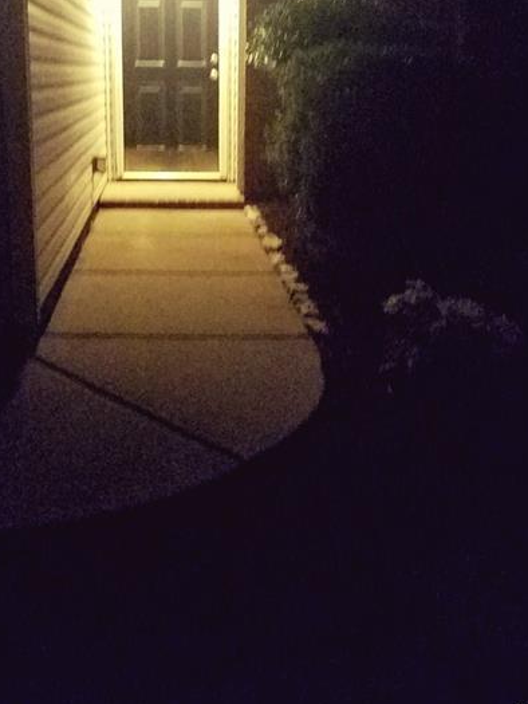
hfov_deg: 37.7
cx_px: 244
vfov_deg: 47.7
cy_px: 207
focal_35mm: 38
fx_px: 773
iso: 1000
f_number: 1.7
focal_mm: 4.2
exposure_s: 1/10
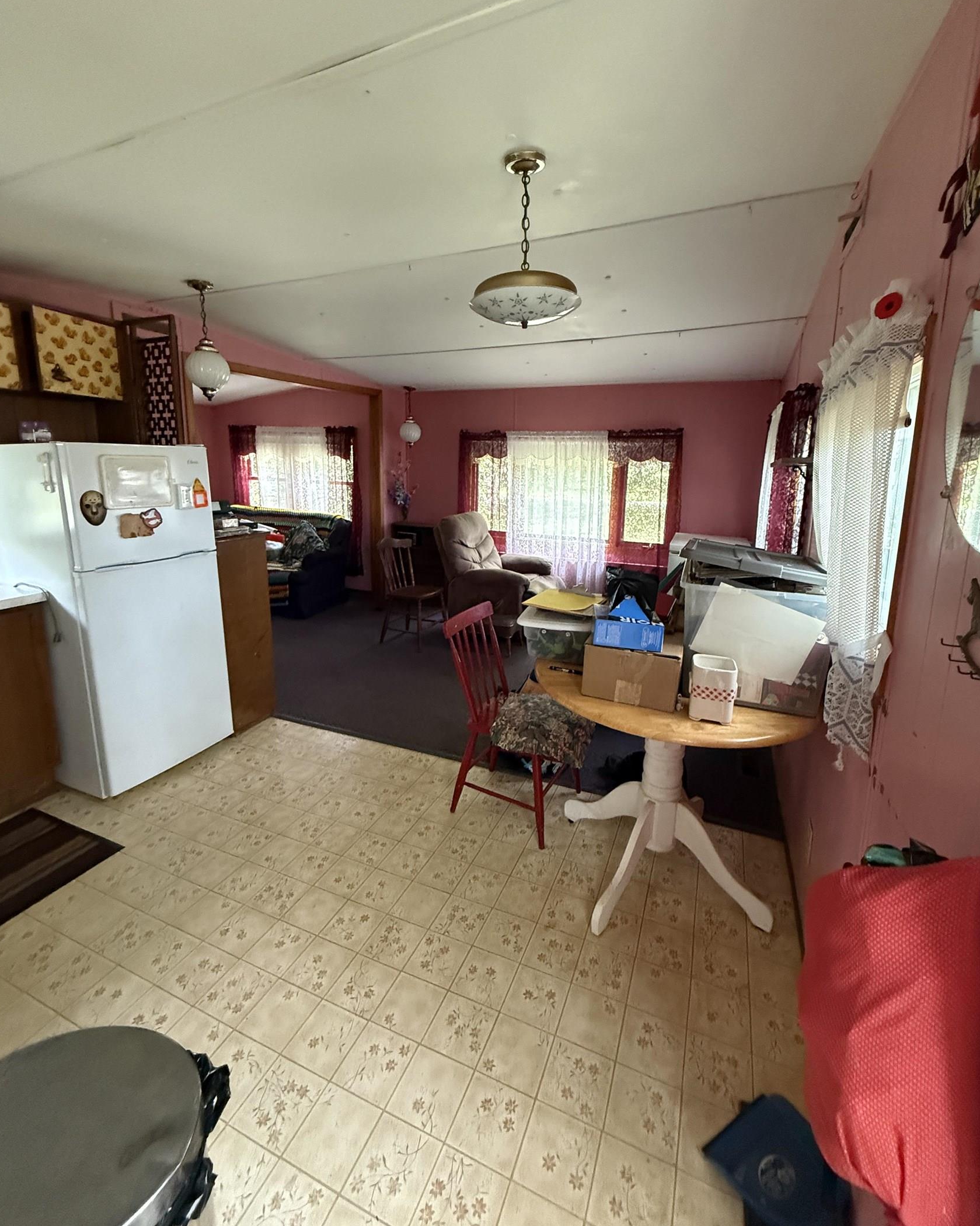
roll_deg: -0.4
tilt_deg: -9.6
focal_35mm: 15
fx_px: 544
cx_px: 500
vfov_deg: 96.6
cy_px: 564
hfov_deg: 84.0
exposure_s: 1/60
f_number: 2.2
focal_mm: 2.22
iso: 800
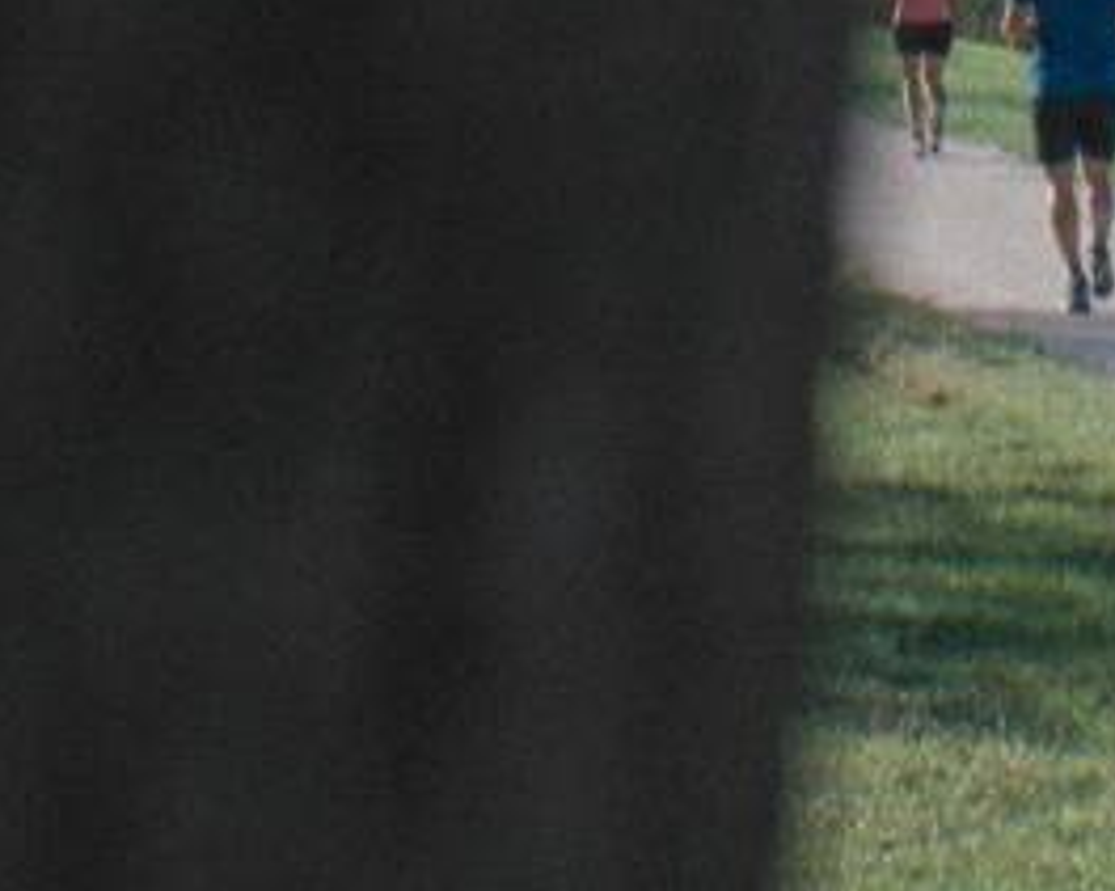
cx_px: 2036
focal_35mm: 373
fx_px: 12304
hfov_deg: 5.1
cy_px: 4
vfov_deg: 4.1
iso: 320
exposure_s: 1/250
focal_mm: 105
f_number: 9
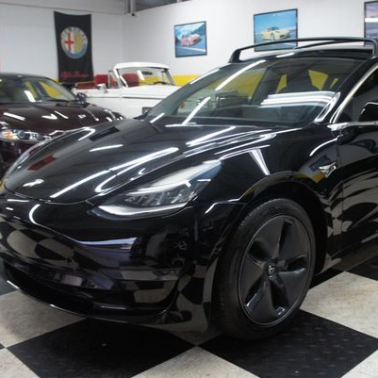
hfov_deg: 42.8
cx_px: 238
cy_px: 187
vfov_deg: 43.2
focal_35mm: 39
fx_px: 478
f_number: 3.5
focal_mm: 19
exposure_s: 1/30
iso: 400
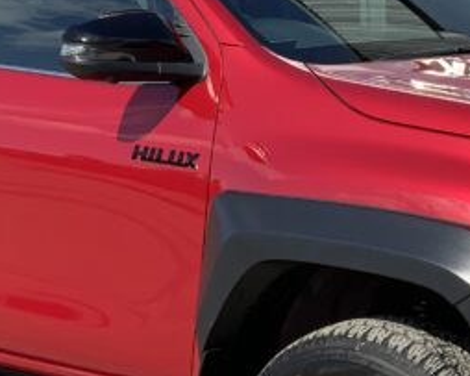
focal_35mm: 114
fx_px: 1585
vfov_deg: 13.5
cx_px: 320
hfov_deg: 16.8
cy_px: 111
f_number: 1.8
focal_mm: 3
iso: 16
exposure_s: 1/1786
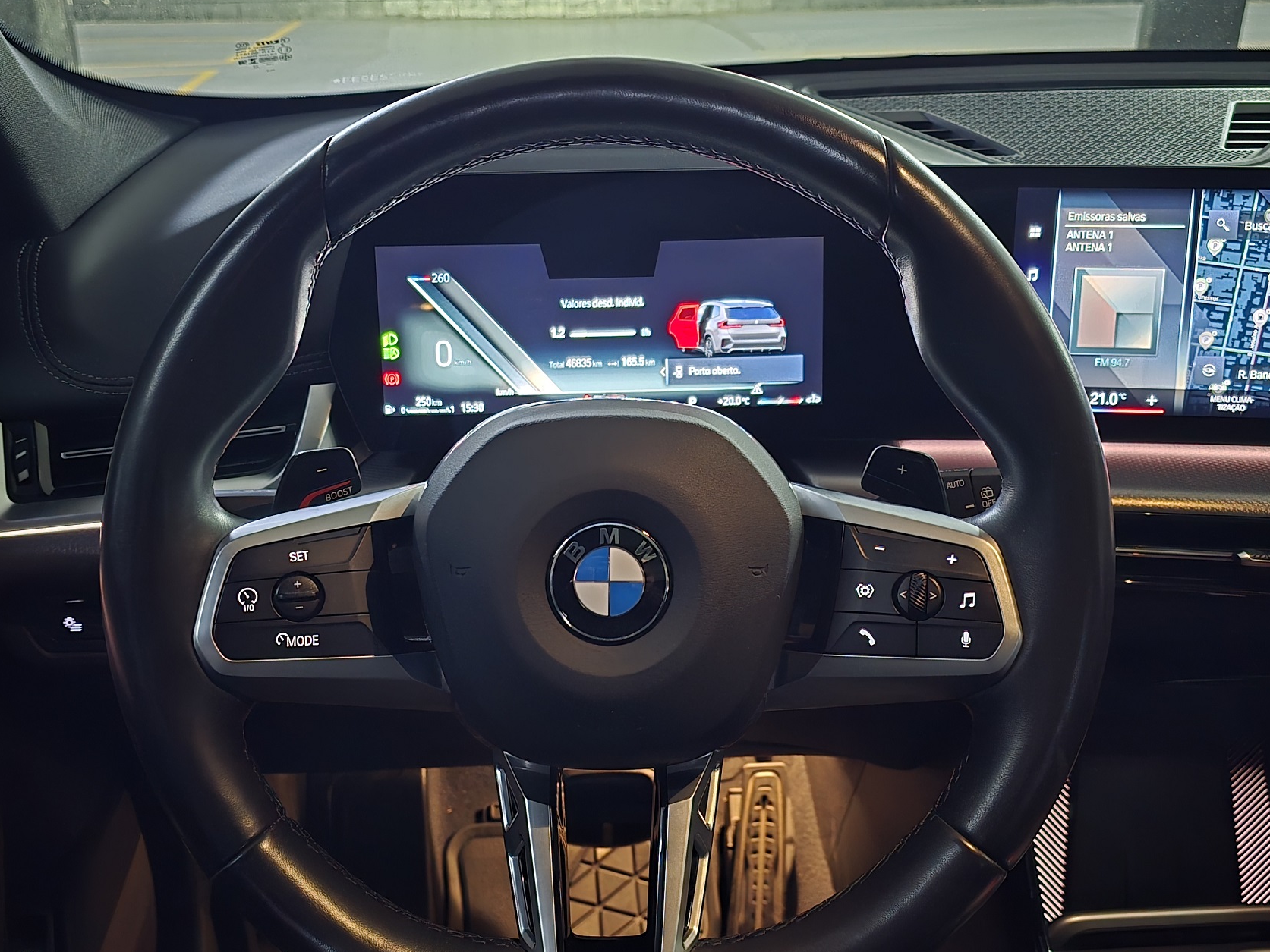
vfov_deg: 42.9
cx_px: 610
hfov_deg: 55.3
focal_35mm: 33
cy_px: 529
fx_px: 1211
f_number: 1.7
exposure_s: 1/17.2
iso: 2000
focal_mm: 6.3
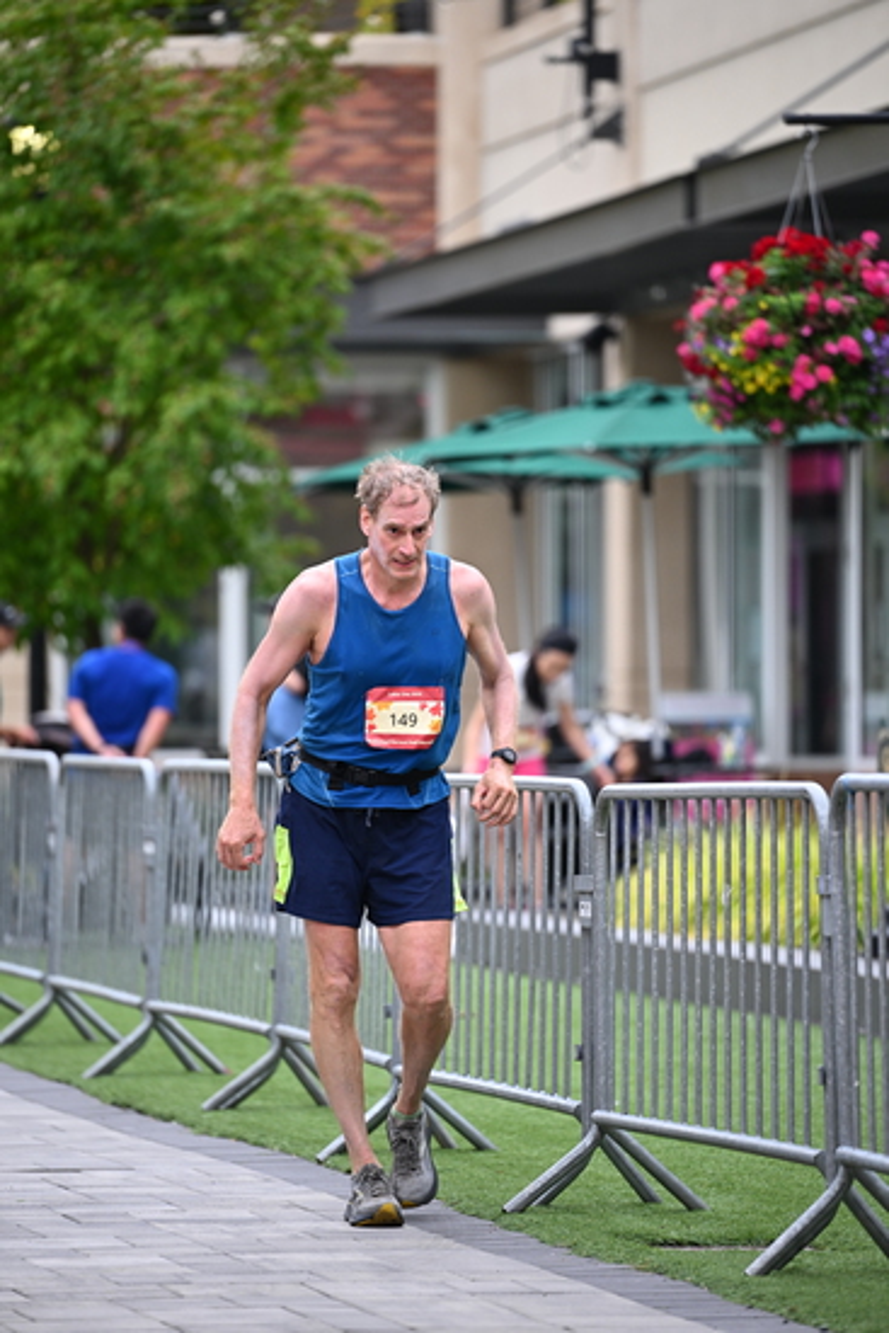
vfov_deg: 10.3
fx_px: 7403
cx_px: 444
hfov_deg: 6.9
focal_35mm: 200
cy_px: 666
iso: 640
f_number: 2.8
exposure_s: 1/1600
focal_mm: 200
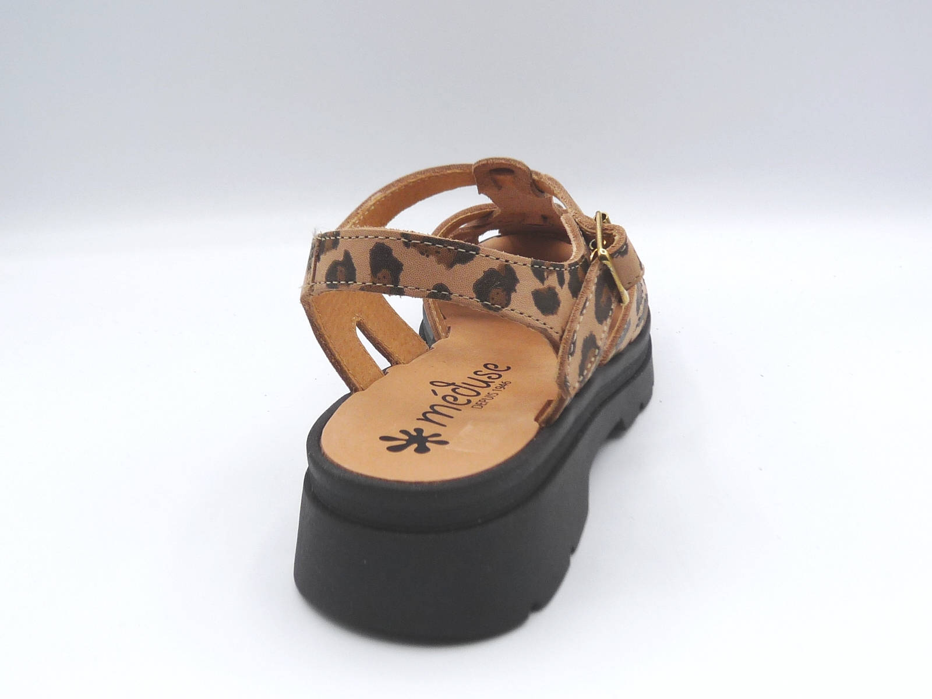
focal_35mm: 39
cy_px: 350
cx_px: 466
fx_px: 1050
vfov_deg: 36.8
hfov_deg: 47.9
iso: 100
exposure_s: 1/200
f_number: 4
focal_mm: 4.8
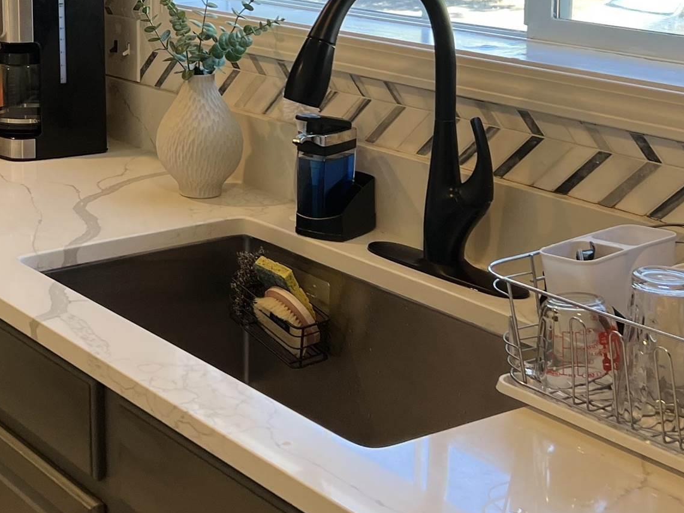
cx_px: 44
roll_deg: +1.2
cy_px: 45
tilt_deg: -8.8
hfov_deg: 26.6
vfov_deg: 20.6
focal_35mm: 70
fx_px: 1383
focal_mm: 5.7
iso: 80
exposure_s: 1/120
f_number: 1.5
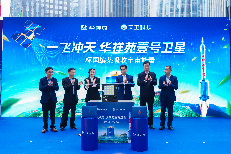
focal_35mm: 24
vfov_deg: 53.1
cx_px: 116
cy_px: 77
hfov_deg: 73.7
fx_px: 154
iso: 200
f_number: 4
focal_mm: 24
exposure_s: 1/160
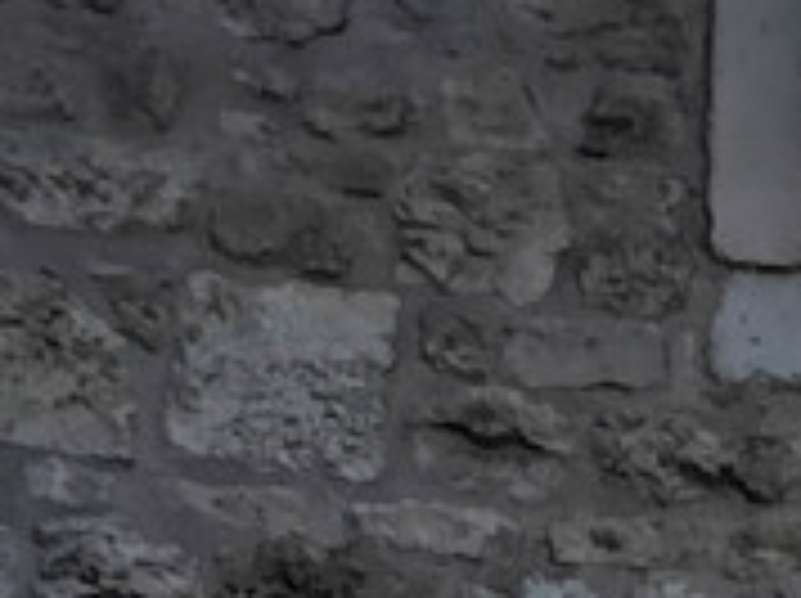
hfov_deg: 10.9
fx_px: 3744
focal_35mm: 162
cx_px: 1721
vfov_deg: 8.8
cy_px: 1057
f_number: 1.8
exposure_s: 4
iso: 400
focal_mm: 3.95
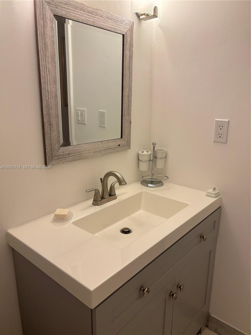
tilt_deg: -15.1
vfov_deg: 67.3
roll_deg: -1.1
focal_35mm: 26
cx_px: 126
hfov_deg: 53.1
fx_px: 251
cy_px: 168
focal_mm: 5.96
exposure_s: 1/120
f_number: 1.6
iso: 100
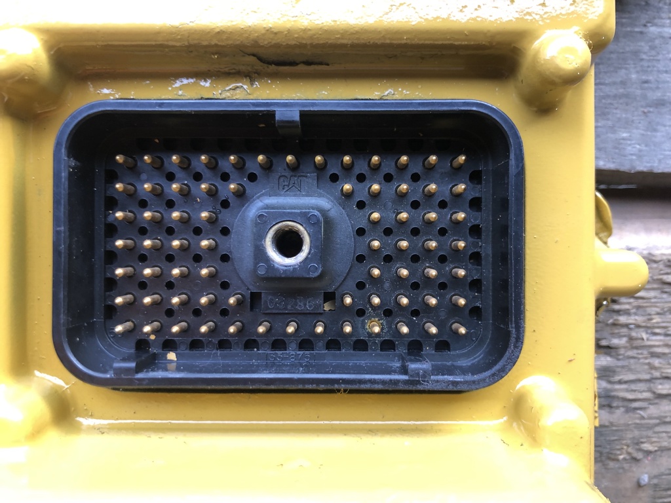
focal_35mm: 28
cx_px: 336
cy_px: 252
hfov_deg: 63.4
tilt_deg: -88.7
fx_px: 543
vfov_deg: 49.7
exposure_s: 1/17
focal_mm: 4
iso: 40
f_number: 1.8
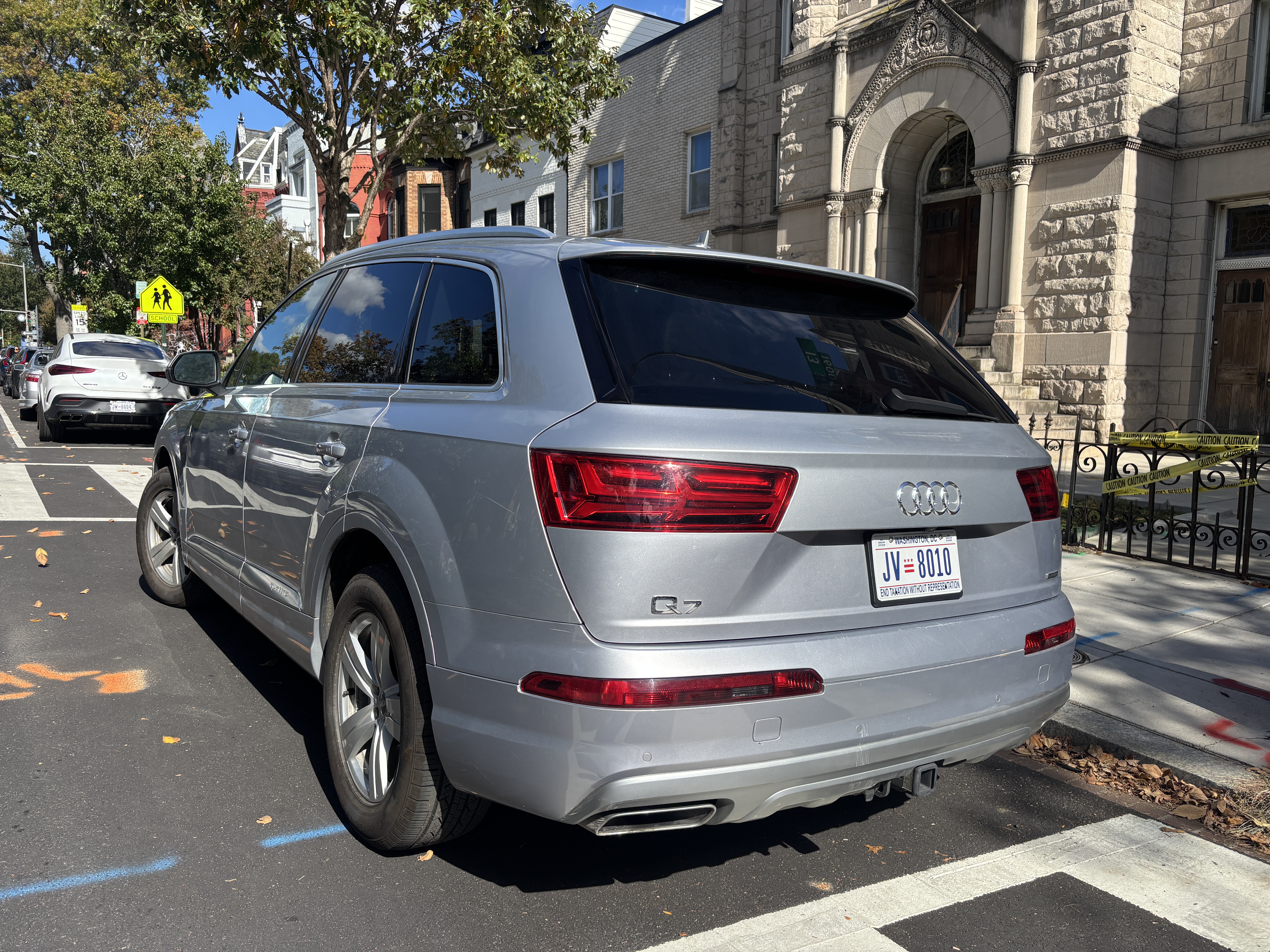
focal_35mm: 26
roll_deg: -1.5
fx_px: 954
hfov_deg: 67.3
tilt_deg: -6.2
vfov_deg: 53.1
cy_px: 476
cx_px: 635
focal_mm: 5.96
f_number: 1.6
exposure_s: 1/2710
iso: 50
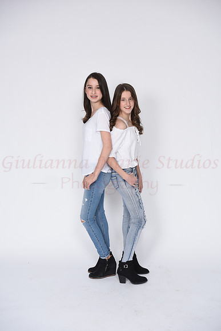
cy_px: 166
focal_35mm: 48
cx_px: 110
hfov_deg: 28.1
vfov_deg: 41.1
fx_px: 442
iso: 160
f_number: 8
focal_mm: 48
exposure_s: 1/100
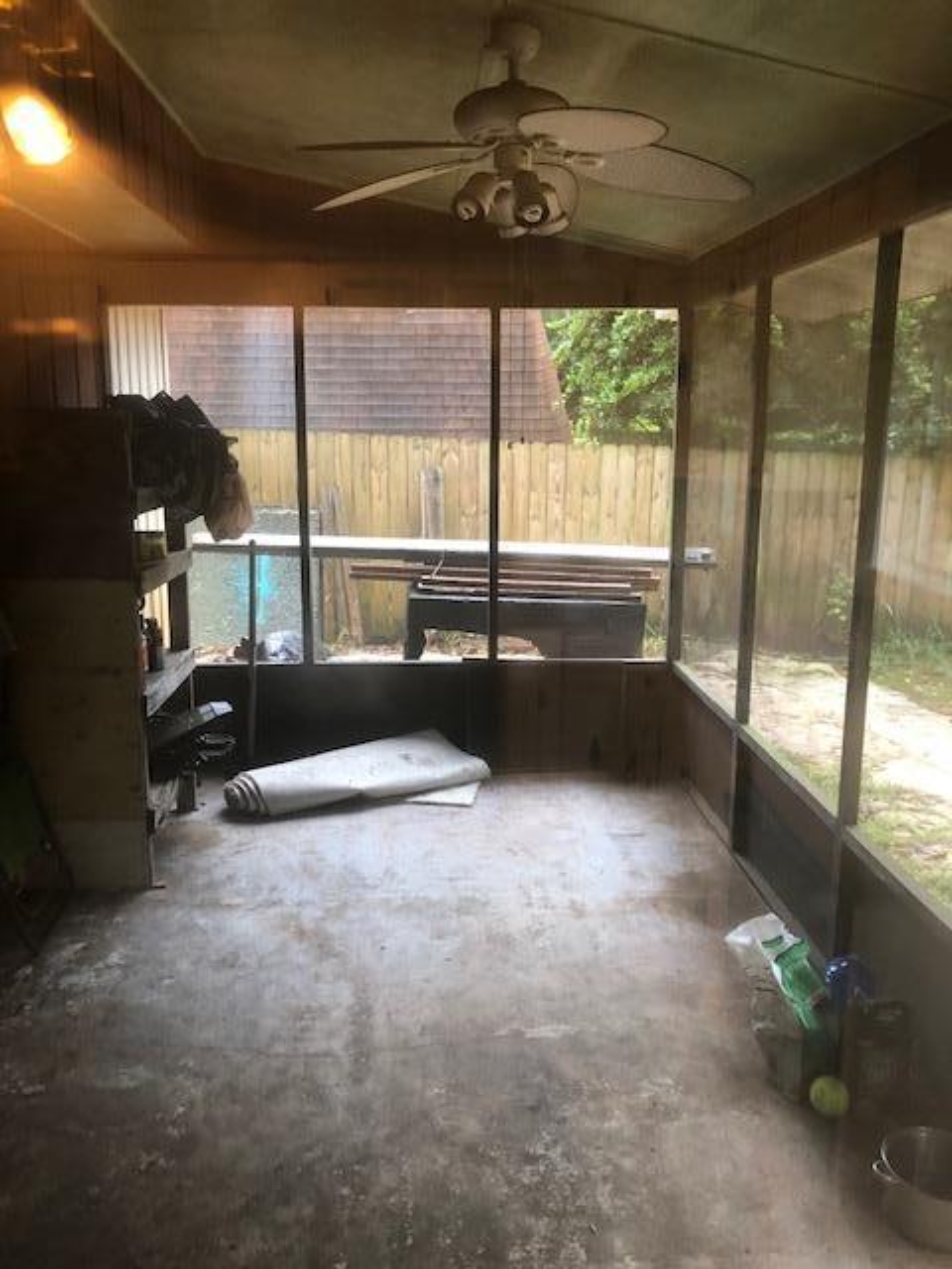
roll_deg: -1.1
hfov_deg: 49.7
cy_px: 634
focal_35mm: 28
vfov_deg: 63.4
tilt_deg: -11.5
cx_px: 476
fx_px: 1027
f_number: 1.8
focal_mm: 3.99
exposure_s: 1/15
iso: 40
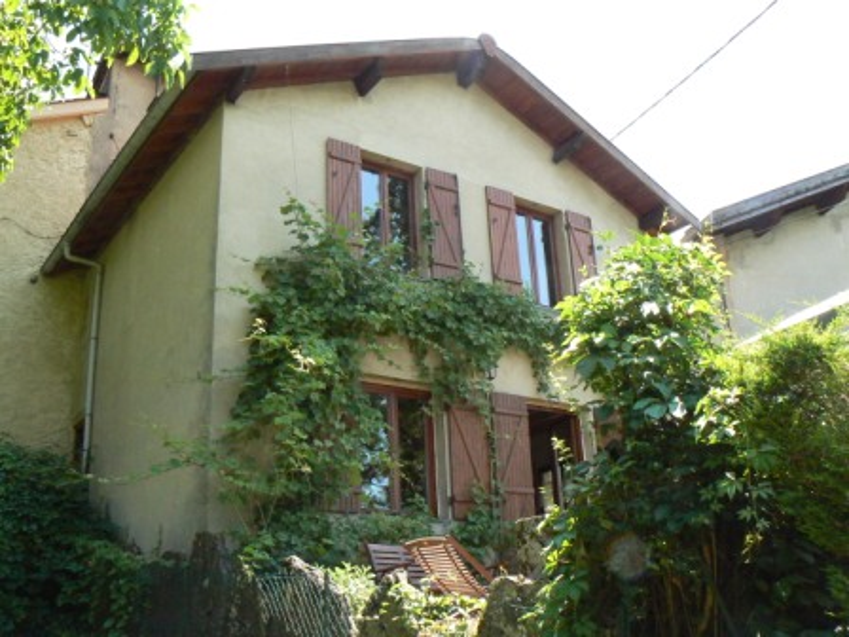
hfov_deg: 51.4
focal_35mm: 36
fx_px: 883
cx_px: 424
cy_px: 318
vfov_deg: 39.7
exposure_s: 1/320
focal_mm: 6
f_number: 5.6
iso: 400
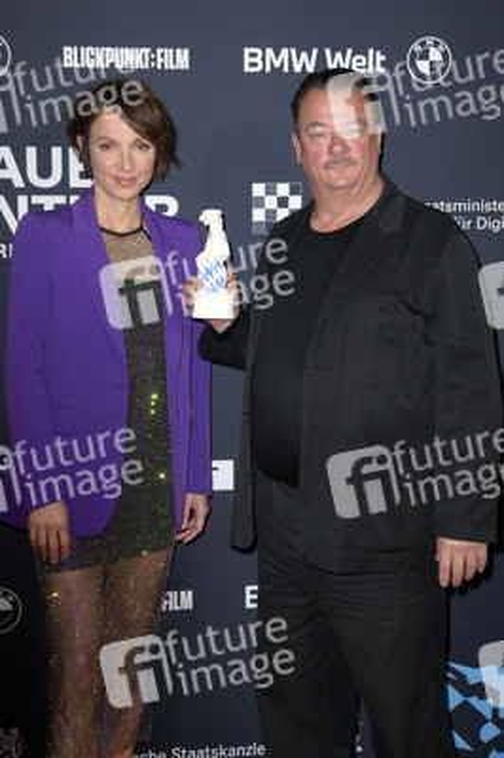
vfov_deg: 36.3
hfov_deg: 24.6
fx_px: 1157
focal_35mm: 55
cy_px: 379
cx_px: 252
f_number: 5
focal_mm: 55
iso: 1600
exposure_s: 1/200
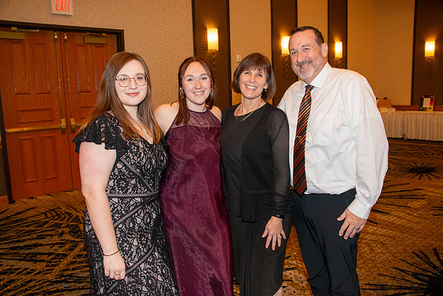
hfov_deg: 58.7
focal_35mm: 32
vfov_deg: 41.1
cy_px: 148
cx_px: 222
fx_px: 394
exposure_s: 1/60
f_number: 5.6
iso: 2000
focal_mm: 32
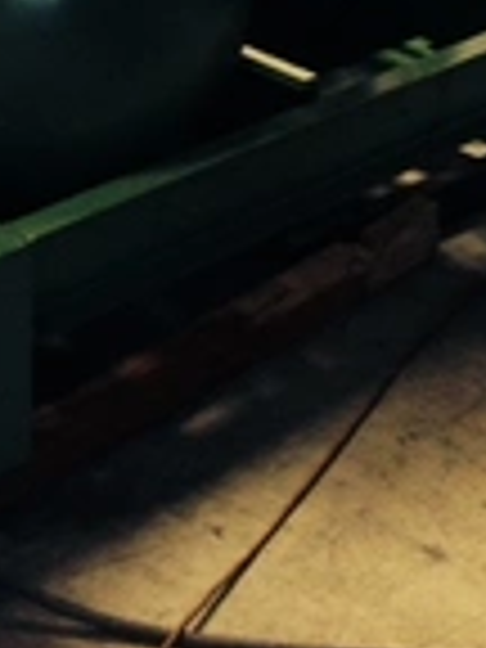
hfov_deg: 15.0
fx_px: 1816
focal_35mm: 97
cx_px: 27
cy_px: -243
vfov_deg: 18.5
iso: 400
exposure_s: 1/20
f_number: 2.4
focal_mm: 4.28
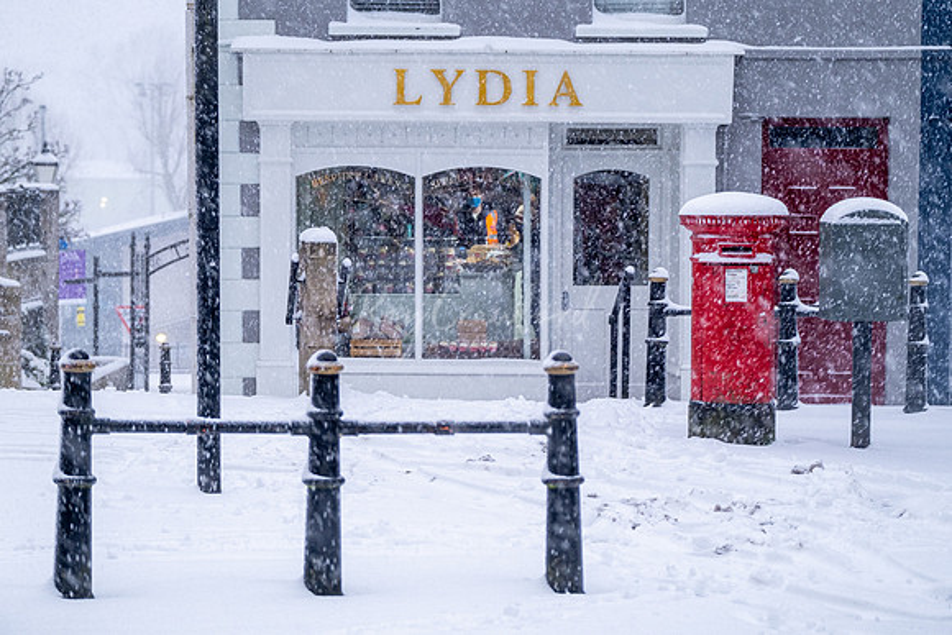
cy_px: 307
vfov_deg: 12.5
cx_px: 483
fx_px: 2906
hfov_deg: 18.6
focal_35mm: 110
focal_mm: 66
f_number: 2.8
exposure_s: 1/125
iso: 400
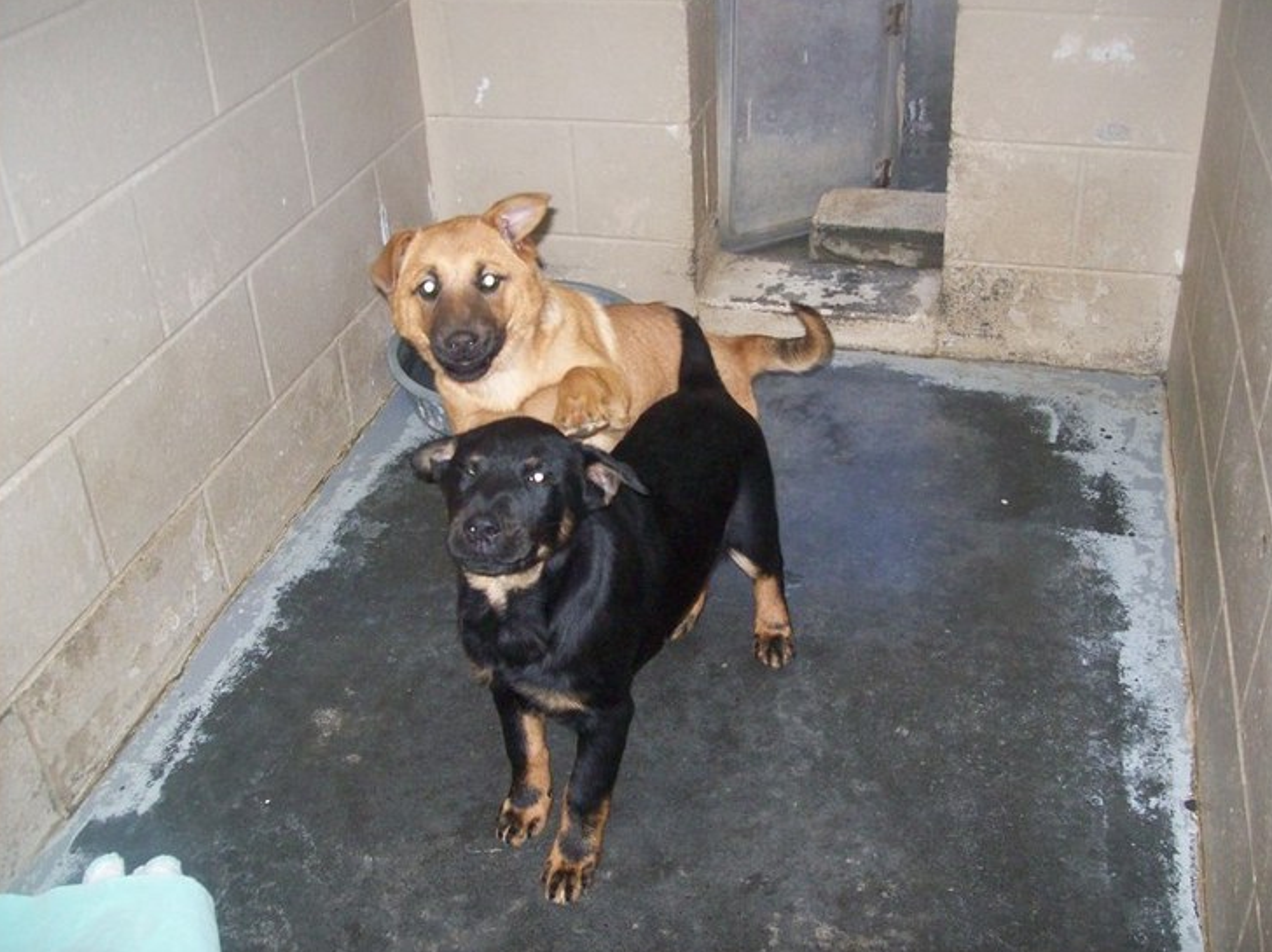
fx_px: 1395
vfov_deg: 37.7
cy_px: 464
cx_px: 666
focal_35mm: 38
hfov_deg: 49.0
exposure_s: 1/64
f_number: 2.7
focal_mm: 6
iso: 200
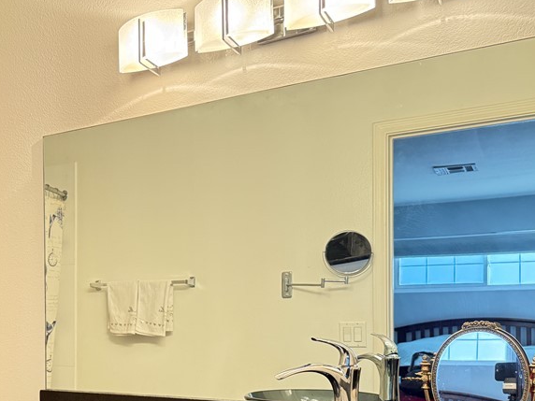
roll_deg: -0.1
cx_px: 113
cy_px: 318
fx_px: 665
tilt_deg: +0.1
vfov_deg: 32.7
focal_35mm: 43
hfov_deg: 42.1
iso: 800
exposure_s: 1/60
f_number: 1.78
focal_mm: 6.76
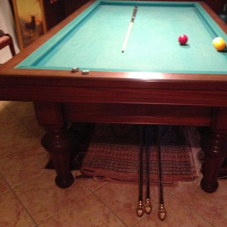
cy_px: 114
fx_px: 289
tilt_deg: -30.4
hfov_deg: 42.4
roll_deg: -0.9
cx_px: 147
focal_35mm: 39
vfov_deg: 42.8
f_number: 2.4
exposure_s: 1/15
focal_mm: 4.12
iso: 400
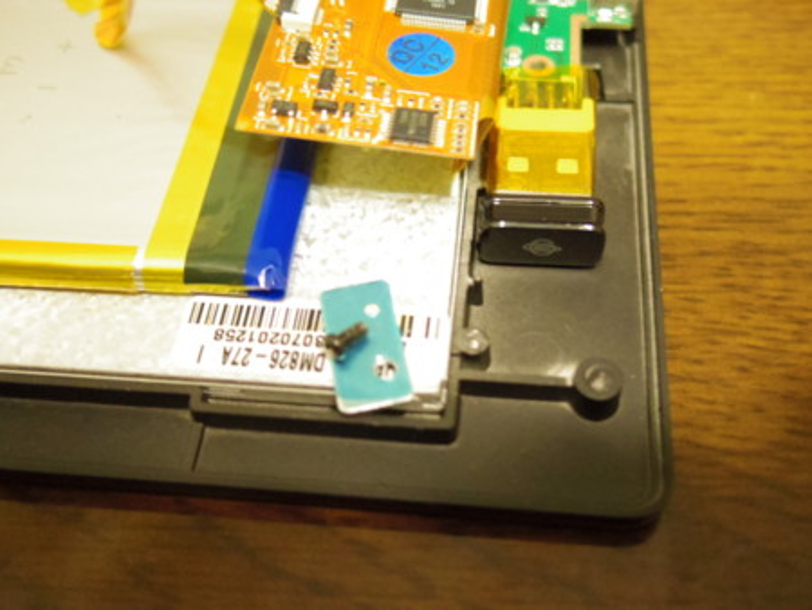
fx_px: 915
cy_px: 305
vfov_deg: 36.9
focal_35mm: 39
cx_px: 406
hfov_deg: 47.8
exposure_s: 1/25
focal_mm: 8.5
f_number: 1.9
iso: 3200
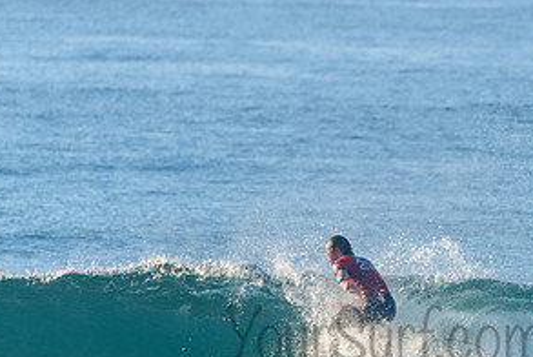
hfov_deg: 2.1
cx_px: 415
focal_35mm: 989
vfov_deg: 1.4
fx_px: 14657
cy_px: 318
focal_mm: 500
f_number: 5.6
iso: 360
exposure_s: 1/2000
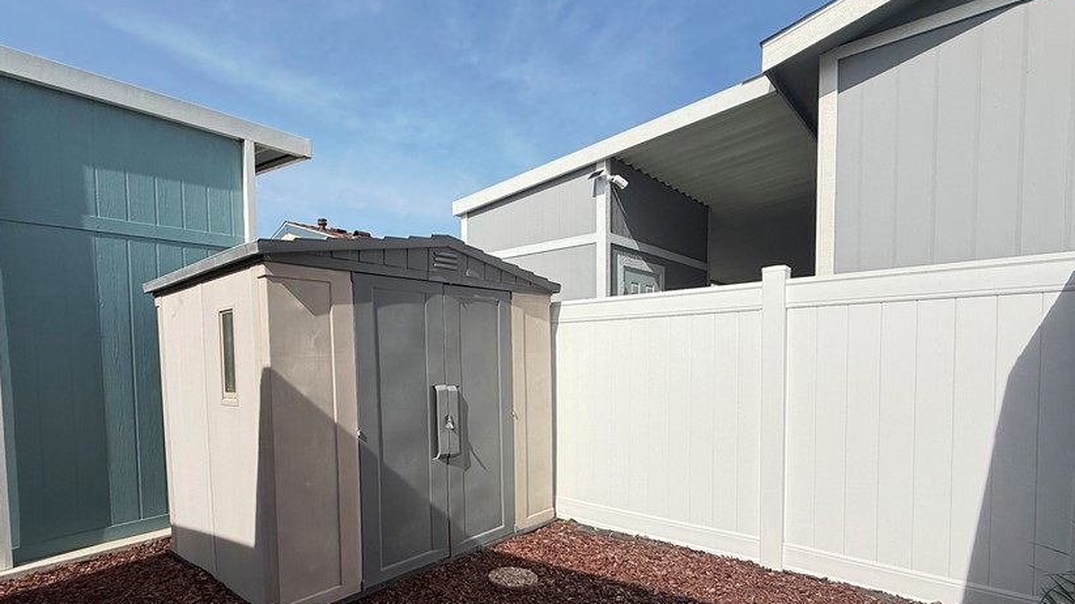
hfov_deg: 89.2
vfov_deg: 57.5
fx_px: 541
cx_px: 472
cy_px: 382
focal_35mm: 19
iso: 50
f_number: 2.2
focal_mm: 2.22
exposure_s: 1/6173
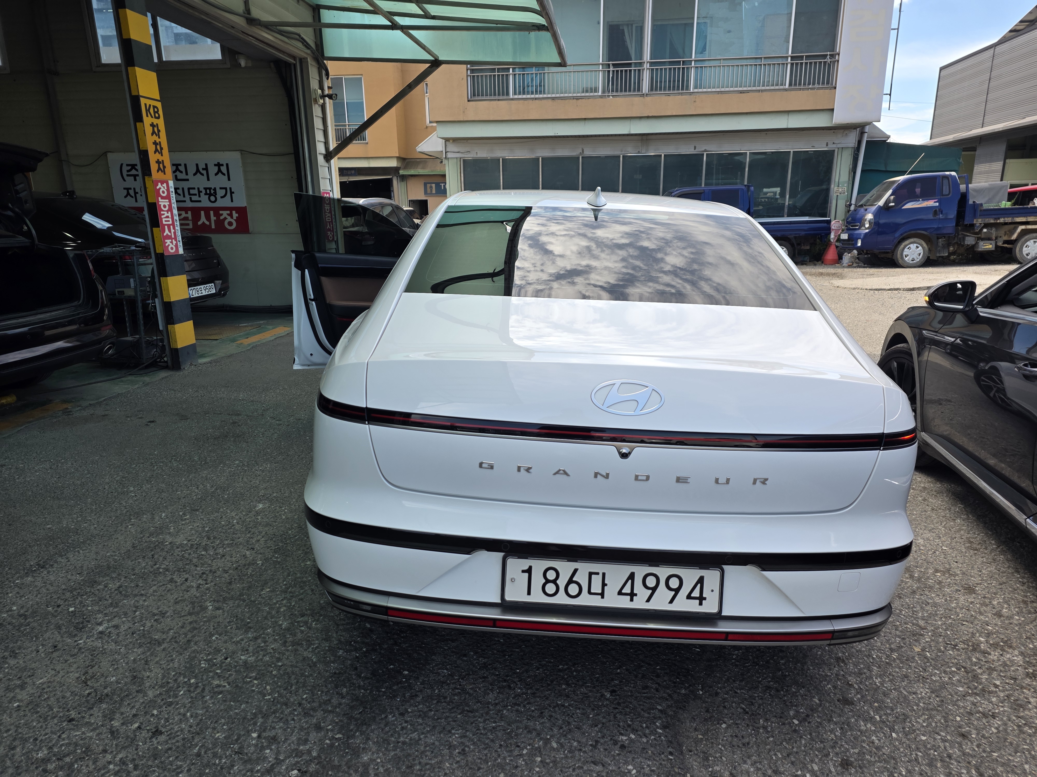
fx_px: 689
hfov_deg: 73.9
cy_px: 388
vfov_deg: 58.9
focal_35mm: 23
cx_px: 518
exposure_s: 1/1742
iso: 80
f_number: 1.7
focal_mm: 6.25
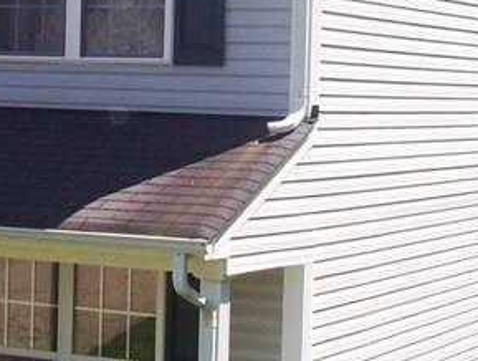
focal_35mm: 127
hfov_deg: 15.4
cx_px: 112
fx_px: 1757
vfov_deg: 11.7
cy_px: 56
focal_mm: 6
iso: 80
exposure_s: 1/400
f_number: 4.8
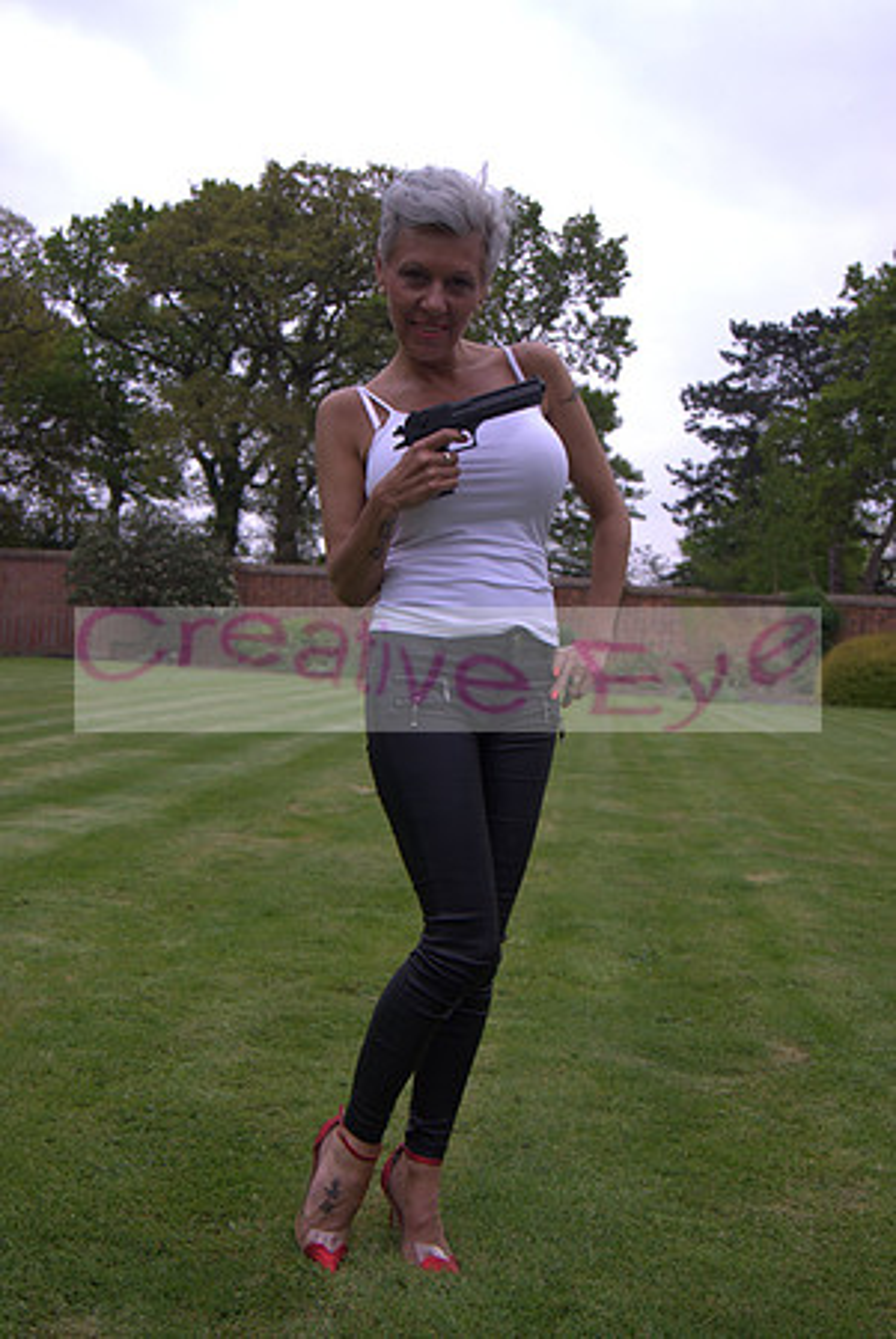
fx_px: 1453
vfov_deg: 49.5
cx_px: 448
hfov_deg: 34.3
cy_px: 670
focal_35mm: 39
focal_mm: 26
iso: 200
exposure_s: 1/320
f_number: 4.5
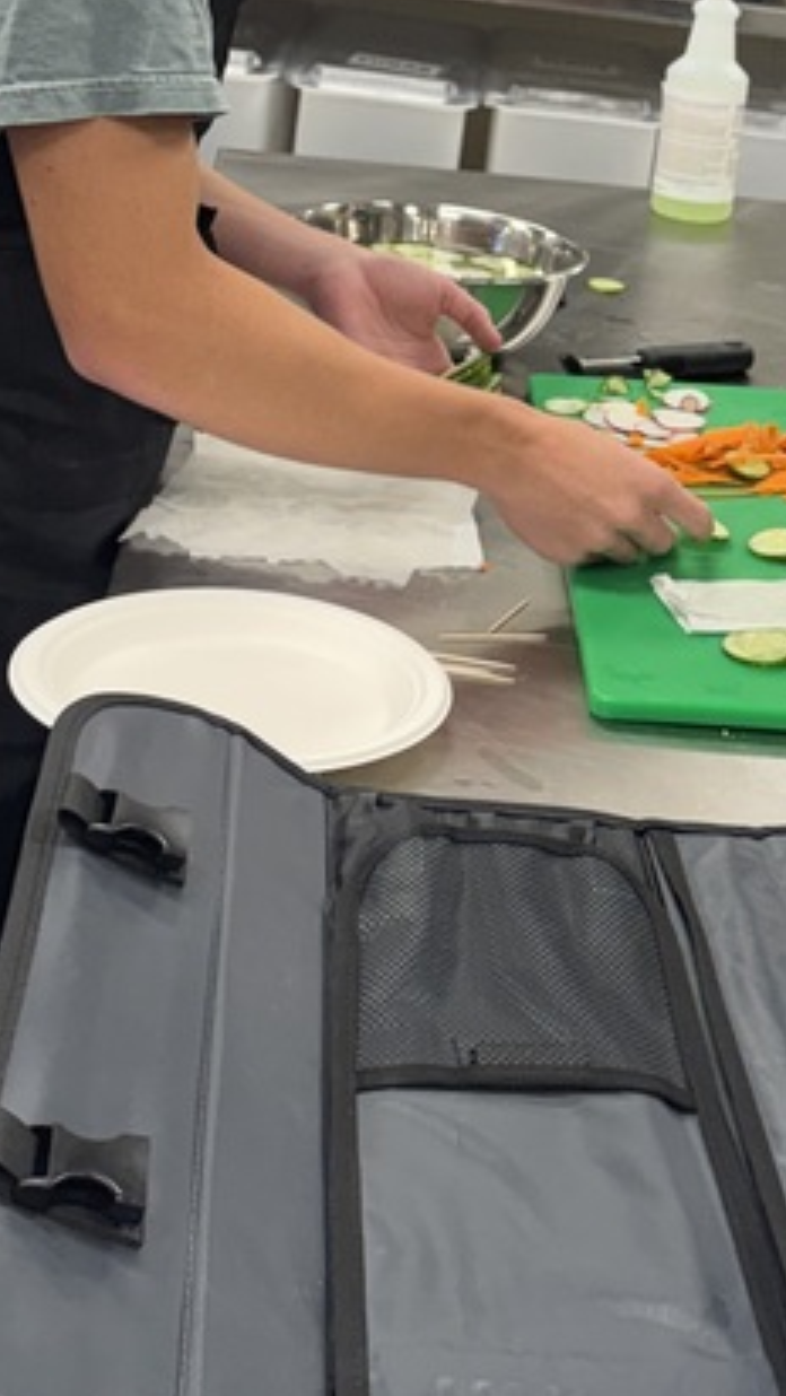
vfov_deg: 31.2
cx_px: 698
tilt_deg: -12.3
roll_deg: -6.9
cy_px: 197
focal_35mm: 65
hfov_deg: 18.3
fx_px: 2406
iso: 200
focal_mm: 6.76
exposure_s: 1/120
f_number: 1.78
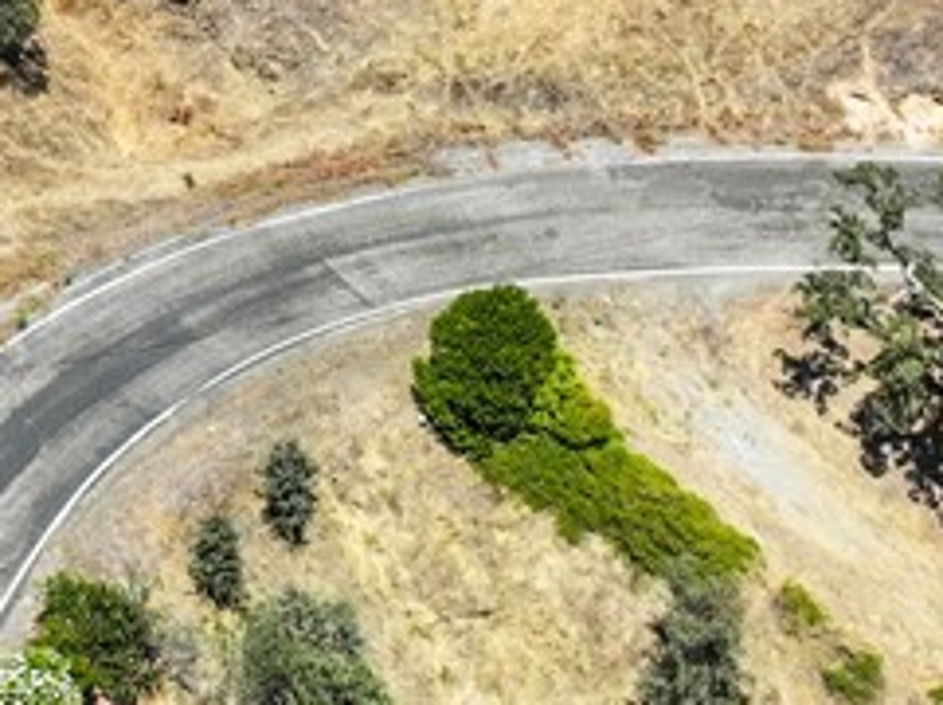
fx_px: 2775
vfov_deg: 13.4
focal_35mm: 102
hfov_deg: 17.8
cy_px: -456
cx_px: -344
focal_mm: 12.29
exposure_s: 1/2000
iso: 130
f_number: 3.5
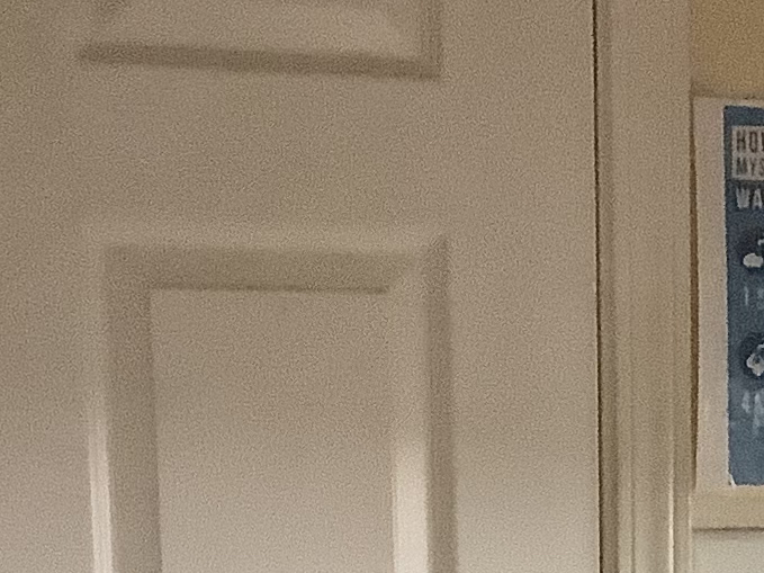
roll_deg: -0.5
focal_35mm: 149
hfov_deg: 12.7
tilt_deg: -11.6
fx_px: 3288
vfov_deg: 9.6
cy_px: 902
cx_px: 1071
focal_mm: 3.3
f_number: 2.4
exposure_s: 1/60
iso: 320
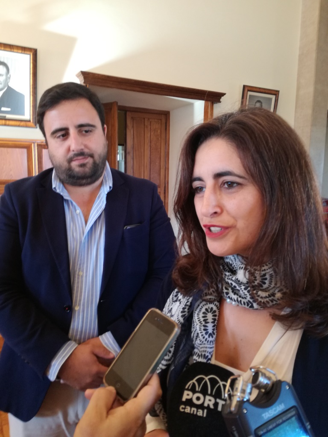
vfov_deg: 65.3
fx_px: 341
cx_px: 164
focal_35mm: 27
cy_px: 218
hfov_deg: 51.4
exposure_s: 1/33.3
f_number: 2
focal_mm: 3.79
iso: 160
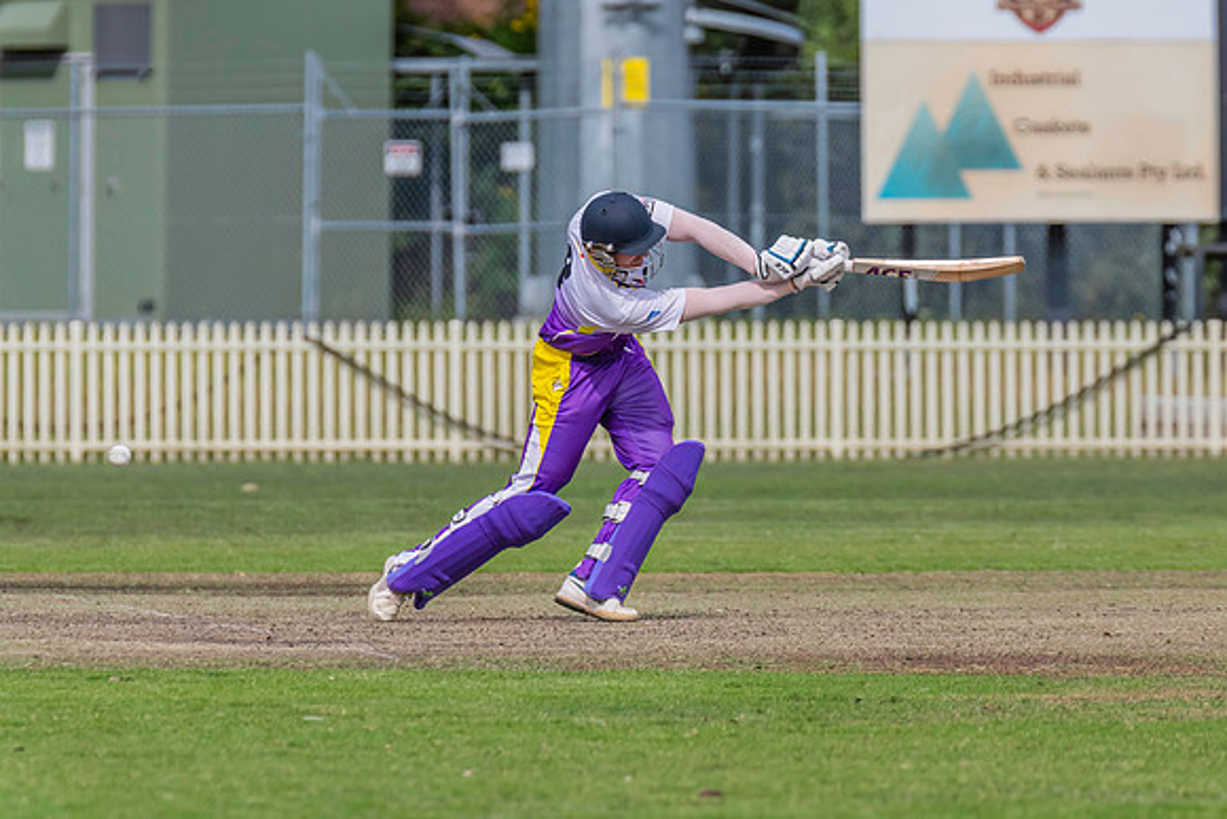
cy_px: 421
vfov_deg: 2.6
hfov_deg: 3.8
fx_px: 18392
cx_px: 678
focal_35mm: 540
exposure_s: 1/2500
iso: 800
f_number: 7.1
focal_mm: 460
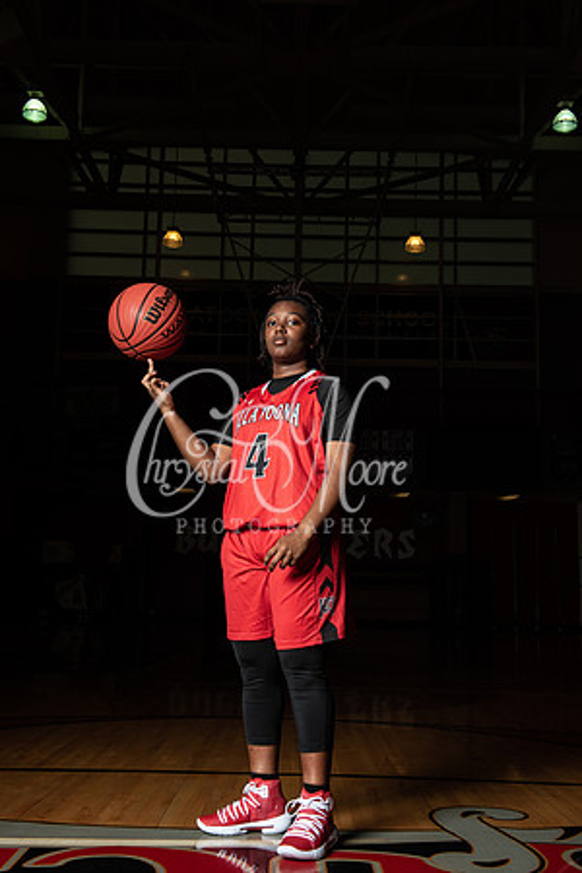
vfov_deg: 46.4
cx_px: 291
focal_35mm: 42
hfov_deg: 31.9
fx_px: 1018
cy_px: 436
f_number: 14
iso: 320
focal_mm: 42
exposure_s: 1/200
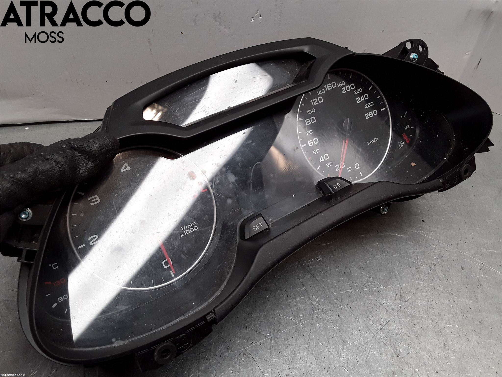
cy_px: 188
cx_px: 251
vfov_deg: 49.7
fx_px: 406
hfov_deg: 63.4
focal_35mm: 28
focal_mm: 2.91
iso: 50
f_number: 1.9
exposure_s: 1/100
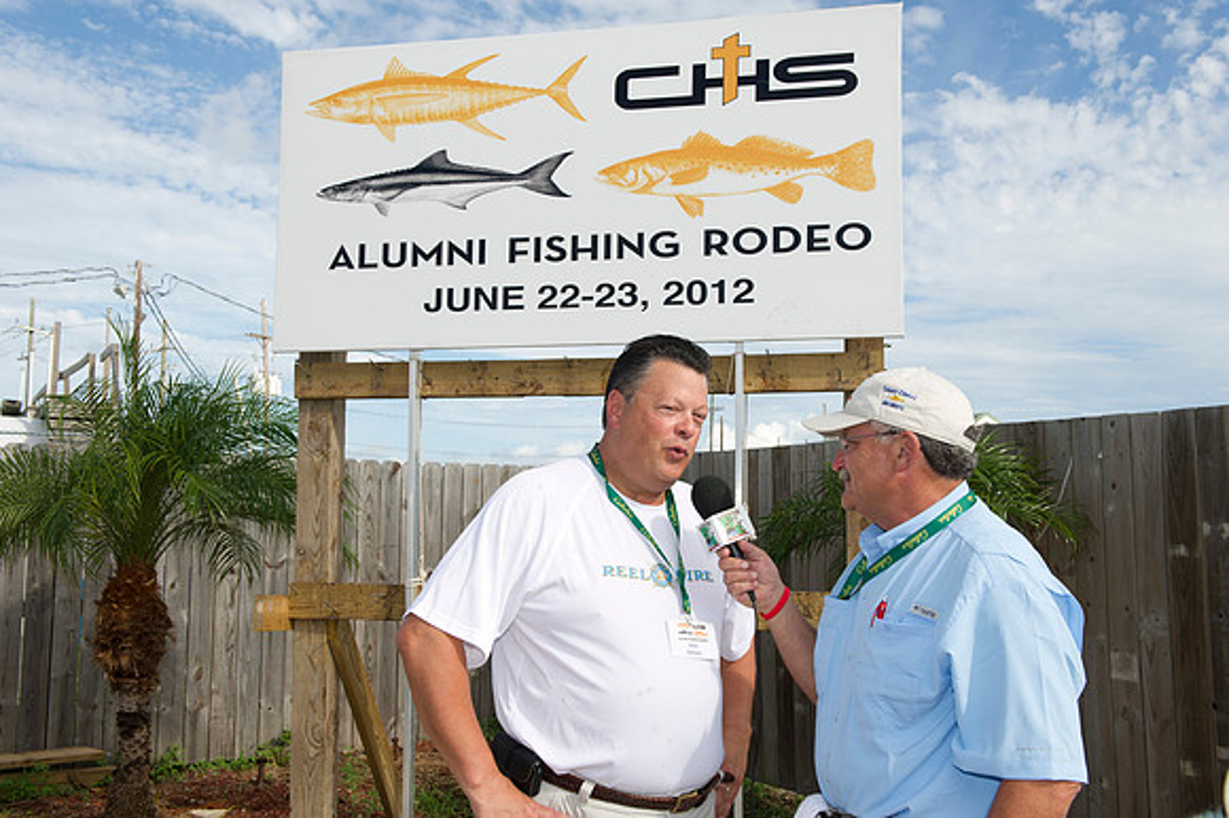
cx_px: 614
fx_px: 1296
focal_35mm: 38
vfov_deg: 35.0
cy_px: 409
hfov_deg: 50.7
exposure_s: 1/250
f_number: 8
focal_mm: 38
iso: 200
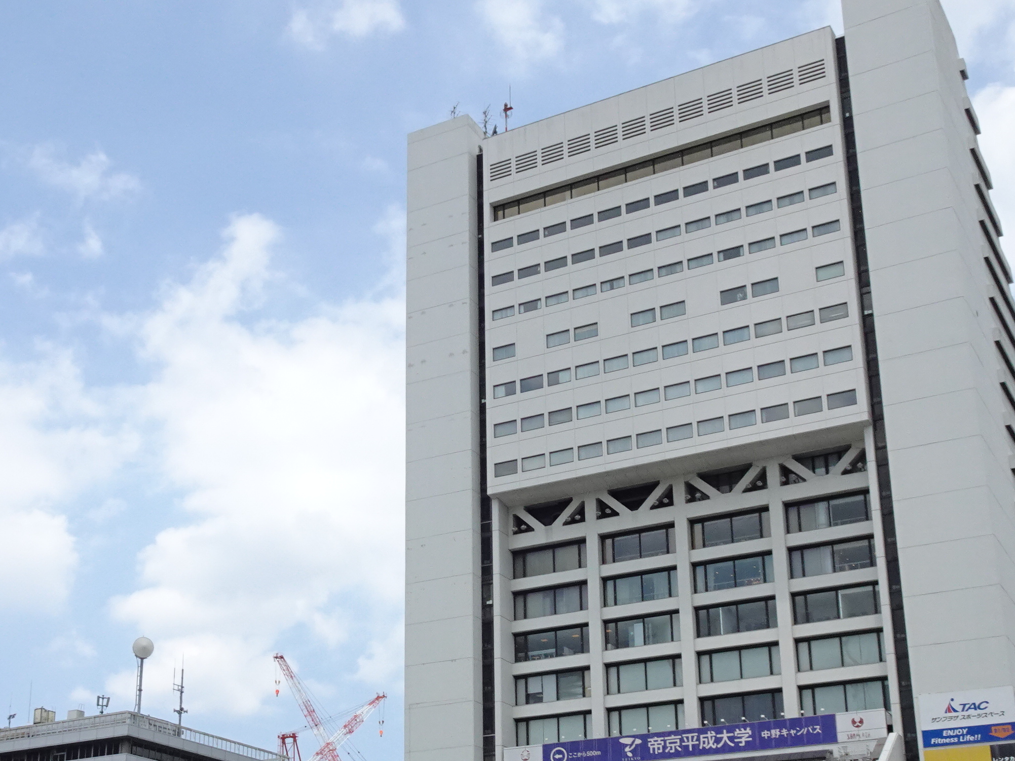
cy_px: 553
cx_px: 393
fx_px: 1495
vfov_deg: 28.2
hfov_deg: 37.3
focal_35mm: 51
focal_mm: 4.82
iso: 200
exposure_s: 1/2000
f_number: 3.5
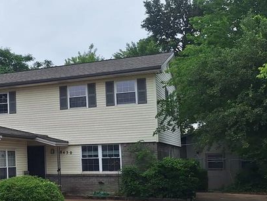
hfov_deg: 31.1
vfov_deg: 25.2
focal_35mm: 58
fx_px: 448
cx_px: 9
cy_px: 126
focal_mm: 5.54
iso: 40
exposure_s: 1/3106
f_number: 1.8
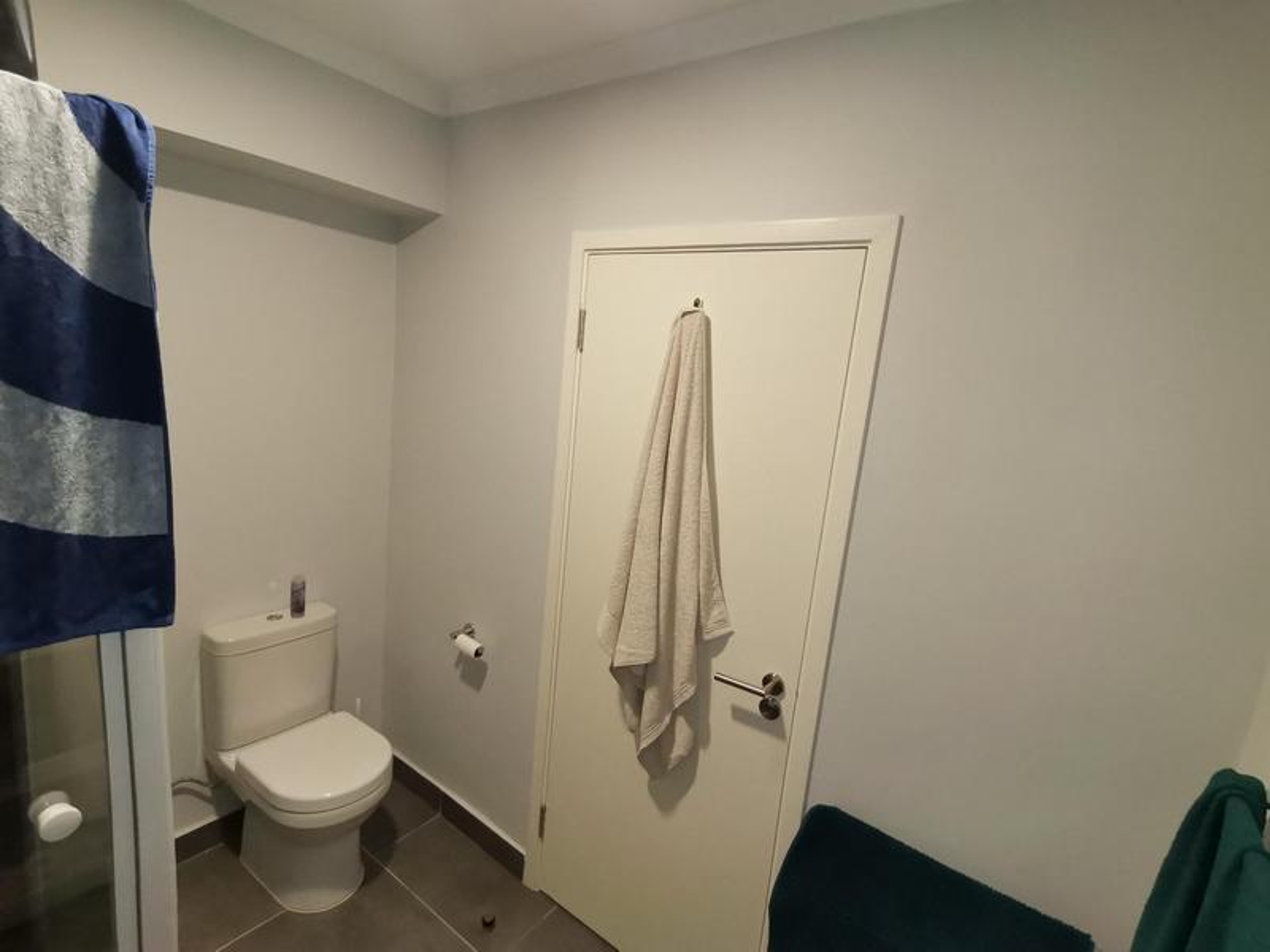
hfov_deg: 91.0
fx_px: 624
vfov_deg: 74.7
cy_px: 476
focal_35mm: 17
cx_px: 635
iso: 125
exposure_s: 1/33.3
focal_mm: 1.78
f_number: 2.4
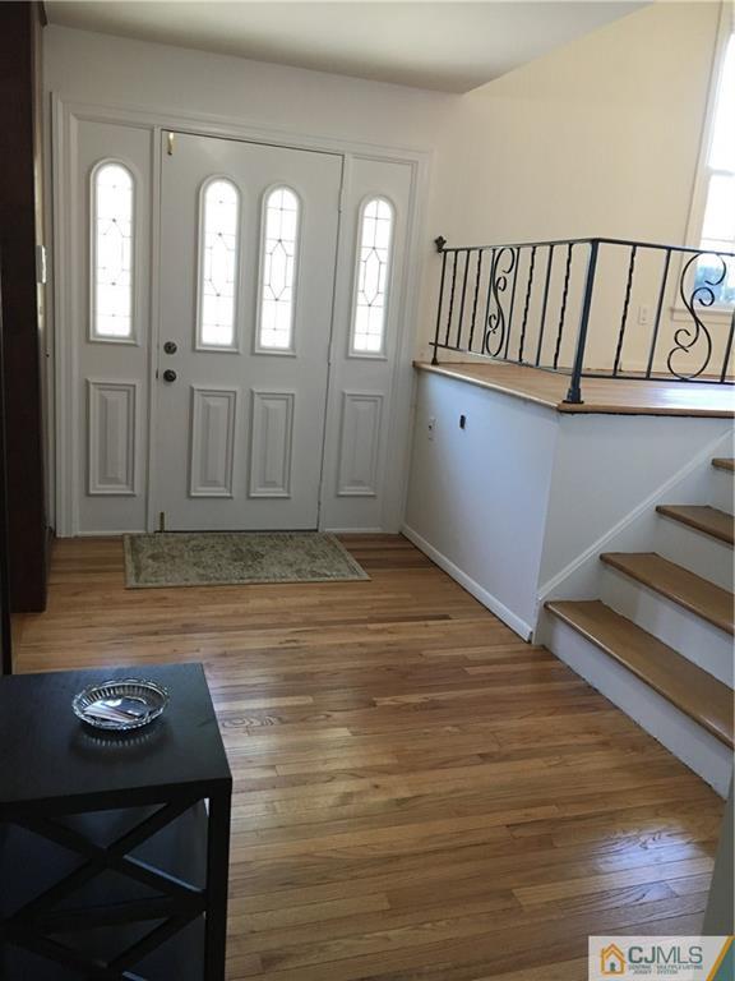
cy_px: 490
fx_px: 821
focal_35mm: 29
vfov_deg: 61.7
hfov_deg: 48.2
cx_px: 368
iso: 125
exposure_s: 1/30
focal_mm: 4.15
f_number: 2.2
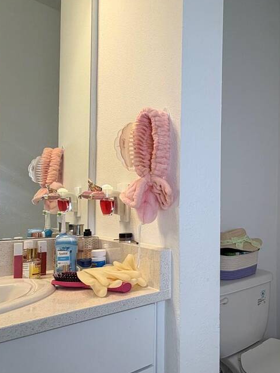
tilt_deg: -0.9
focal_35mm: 26
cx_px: 329
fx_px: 280
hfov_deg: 39.7
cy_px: 207
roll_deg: -0.1
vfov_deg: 67.1
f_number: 2.2
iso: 80
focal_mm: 2.22
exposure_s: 1/120
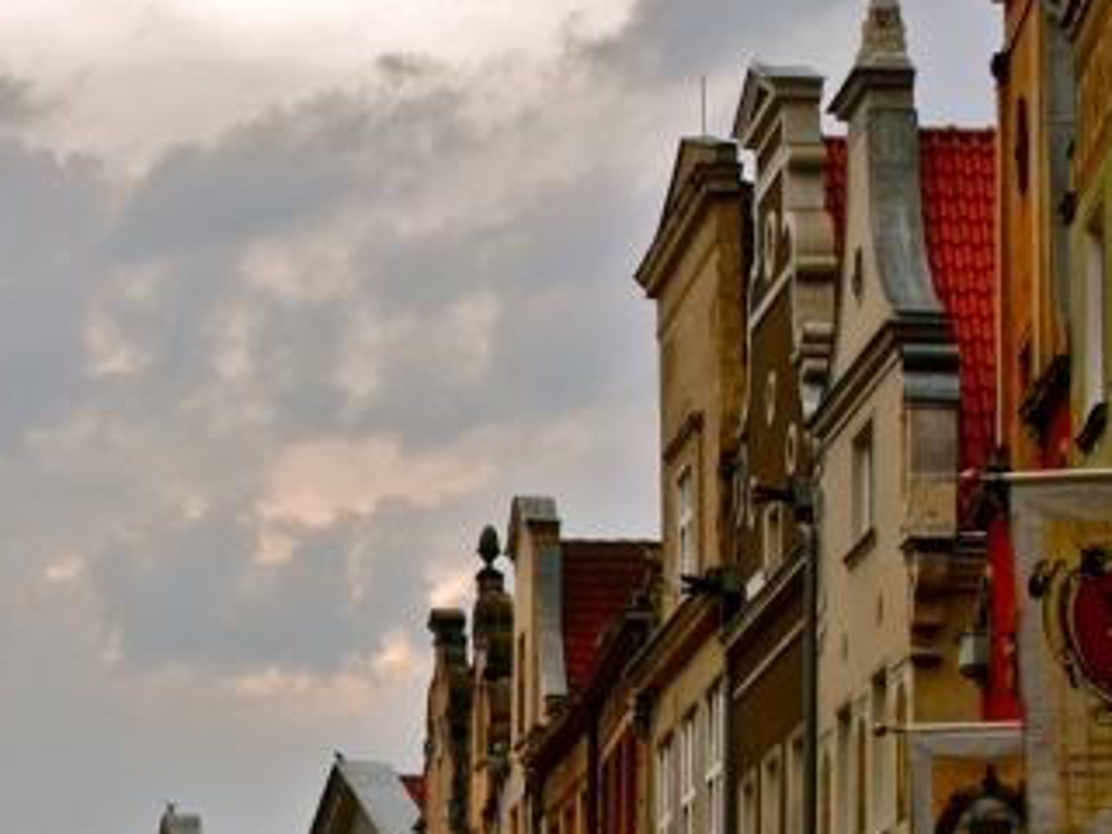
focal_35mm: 185
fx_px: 5943
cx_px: -153
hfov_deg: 10.5
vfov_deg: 8.0
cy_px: 711
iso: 200
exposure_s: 1/125
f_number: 5.6
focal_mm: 40
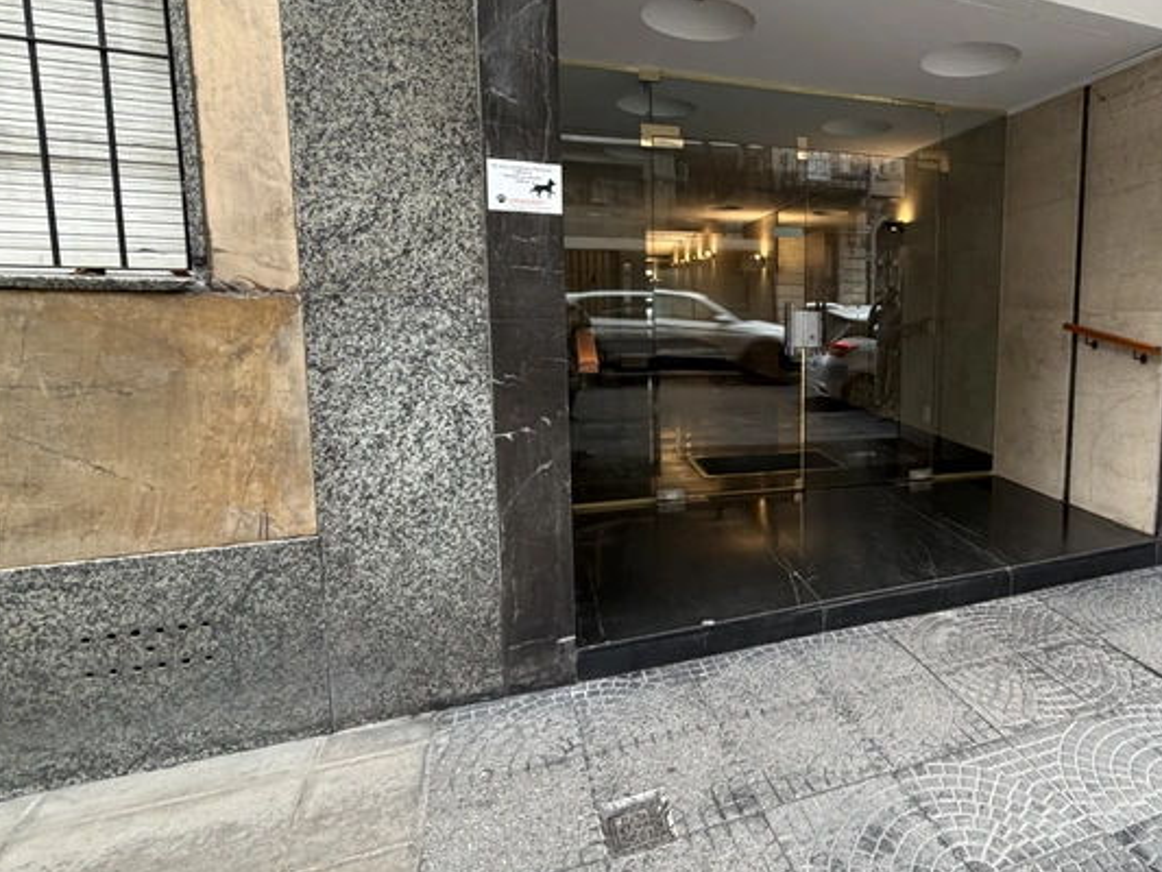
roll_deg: +0.8
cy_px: 382
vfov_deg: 63.2
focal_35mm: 21
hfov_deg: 75.4
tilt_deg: -5.7
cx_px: 813
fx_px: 705
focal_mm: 2.22
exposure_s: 1/50
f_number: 2.2
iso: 200
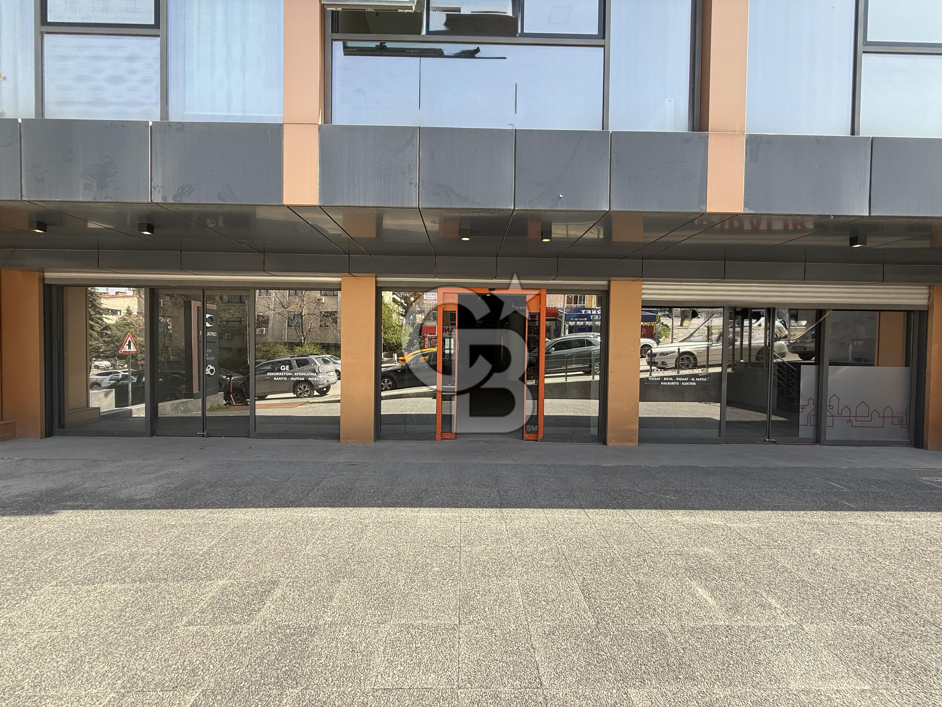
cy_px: 354
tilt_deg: -0.8
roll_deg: -0.9
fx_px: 381
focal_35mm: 14
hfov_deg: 102.1
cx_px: 471
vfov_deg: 85.7
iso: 64
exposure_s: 1/296
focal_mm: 2.22
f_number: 2.2
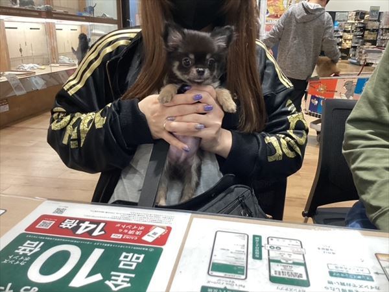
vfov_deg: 45.4
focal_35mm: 31
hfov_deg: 58.4
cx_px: 194
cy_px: 146
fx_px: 348
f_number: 2.4
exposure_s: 1/60
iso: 125
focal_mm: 3.3
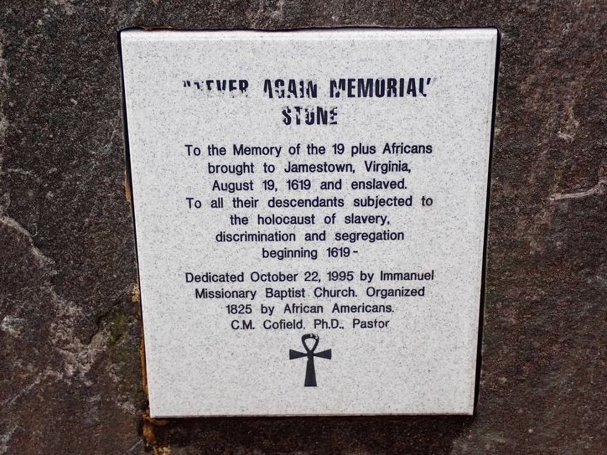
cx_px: 304
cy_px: 250
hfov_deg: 26.3
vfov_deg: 19.9
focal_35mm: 74
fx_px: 1298
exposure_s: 1/125
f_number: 3.8
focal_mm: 11.88
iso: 125
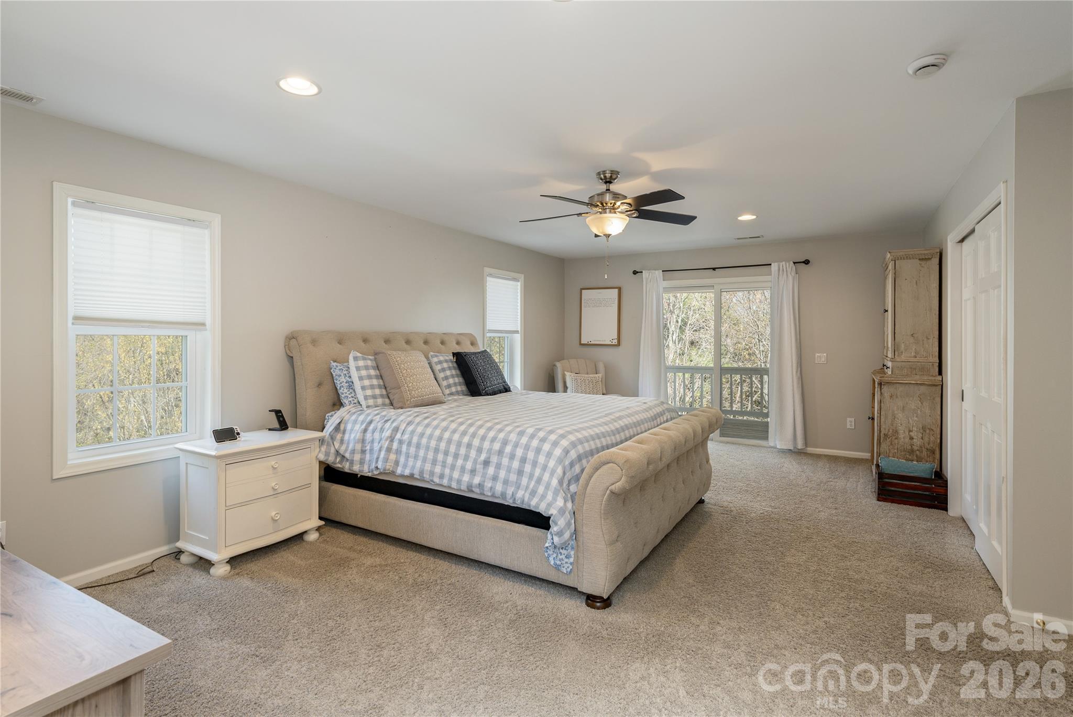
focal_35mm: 17
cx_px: 536
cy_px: 358
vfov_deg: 70.5
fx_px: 507
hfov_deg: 93.2
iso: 320
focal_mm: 17
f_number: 7.1
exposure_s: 1/30
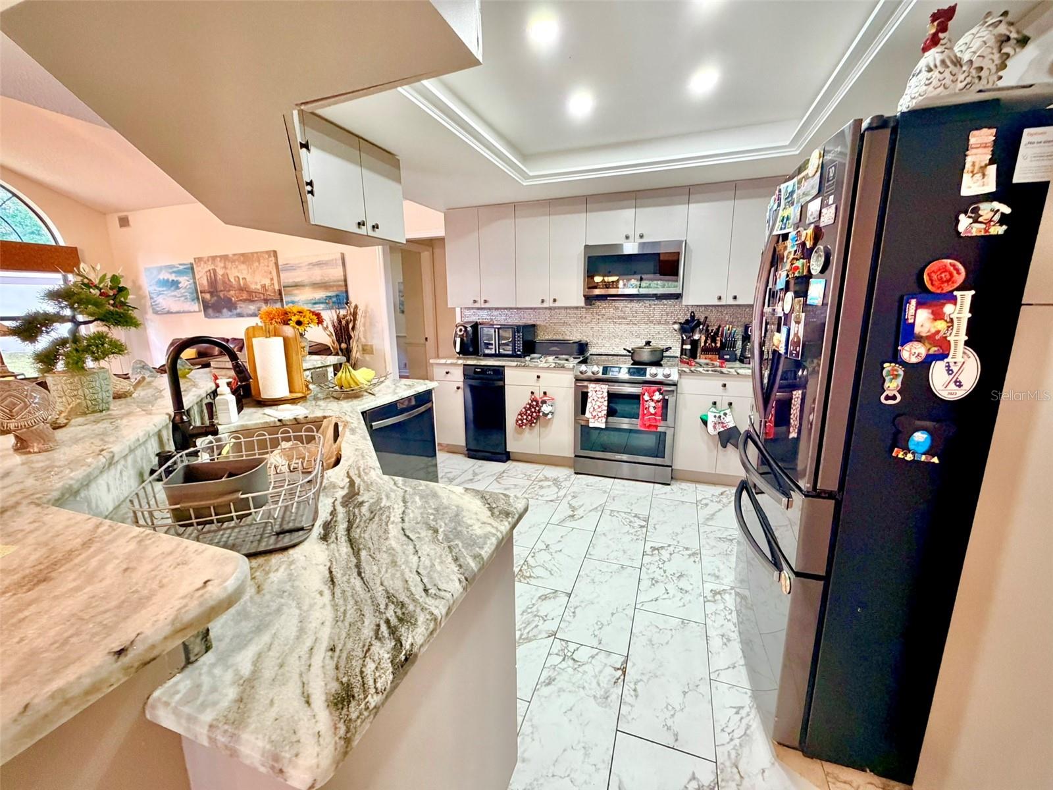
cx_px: 526
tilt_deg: -11.9
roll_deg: +0.8
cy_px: 395
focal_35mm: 14
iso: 500
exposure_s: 1/60
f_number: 2.2
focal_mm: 2.22
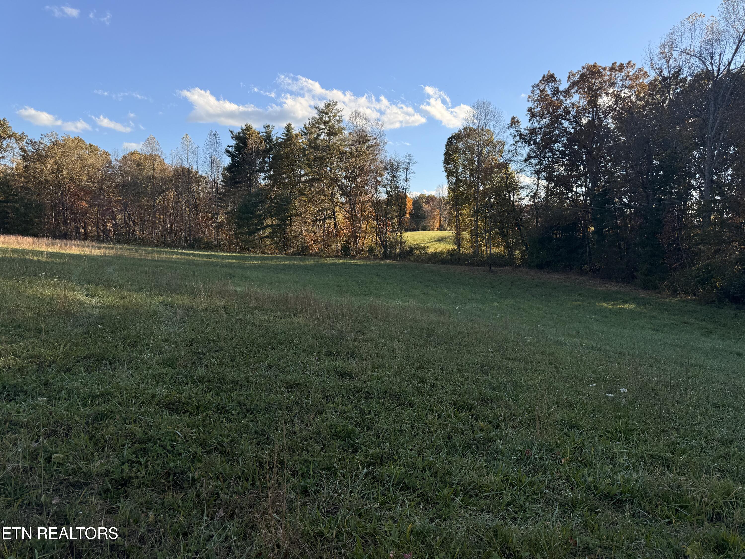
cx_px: 372
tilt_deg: -4.3
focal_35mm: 24
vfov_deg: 56.8
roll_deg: -0.5
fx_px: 517
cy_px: 280
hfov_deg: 71.6
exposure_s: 1/3584
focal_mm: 6.76
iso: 80
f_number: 1.78
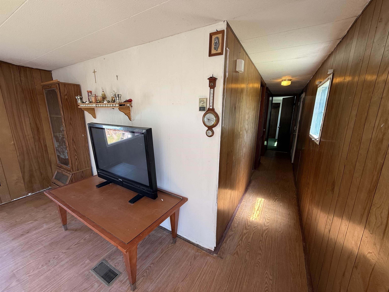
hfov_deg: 102.1
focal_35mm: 14
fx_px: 157
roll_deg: -1.8
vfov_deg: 85.7
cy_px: 146
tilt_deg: -12.8
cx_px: 194
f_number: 2.2
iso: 100
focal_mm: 2.22
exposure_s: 1/99
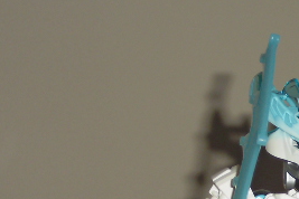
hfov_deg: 9.3
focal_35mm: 219
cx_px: 311
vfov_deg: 6.2
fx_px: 1819
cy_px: 228
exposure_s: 1/60
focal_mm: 15.7
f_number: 5.1
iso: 200
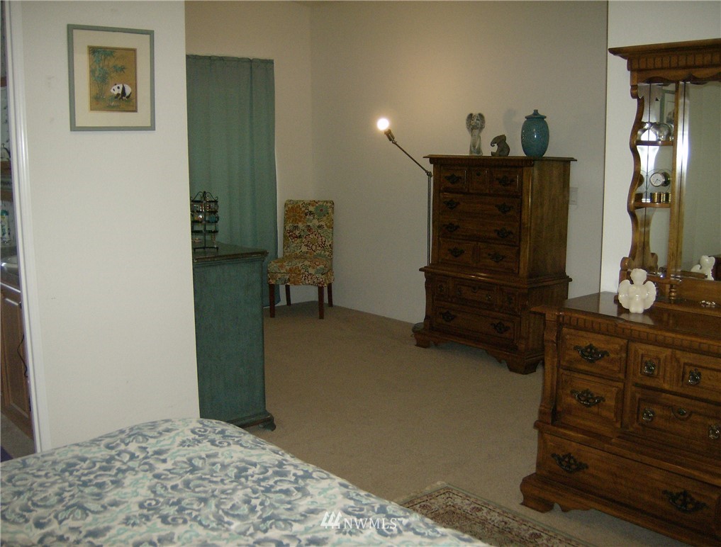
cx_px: 360
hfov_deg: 51.2
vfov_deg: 39.9
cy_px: 274
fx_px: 753
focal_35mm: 36
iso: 200
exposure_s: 1/60
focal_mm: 6
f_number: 2.8
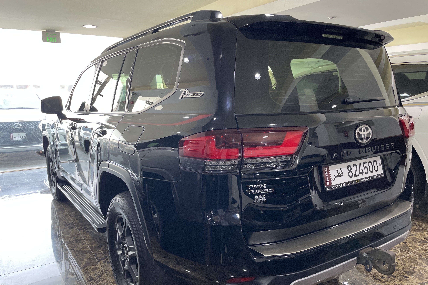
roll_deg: +0.3
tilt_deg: -10.9
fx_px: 333
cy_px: 157
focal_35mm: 28
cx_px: 210
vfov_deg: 46.3
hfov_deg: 65.5
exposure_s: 1/100
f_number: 1.6
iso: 100
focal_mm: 4.2
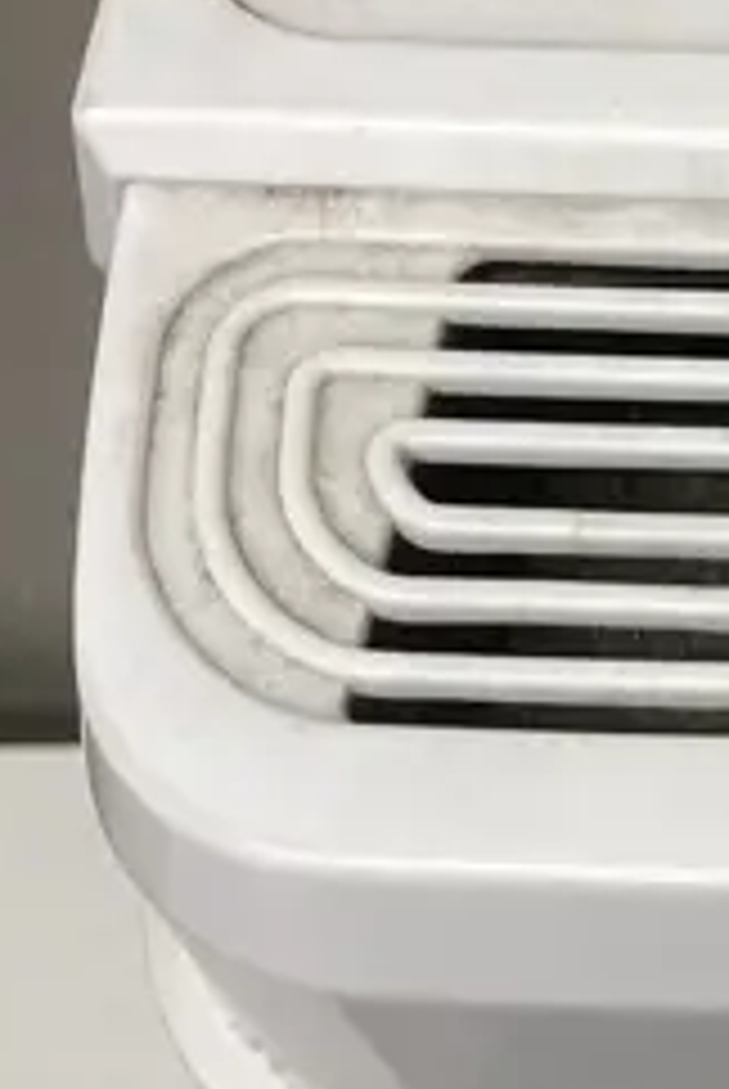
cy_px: 405
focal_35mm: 123
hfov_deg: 10.0
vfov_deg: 16.6
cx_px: 1670
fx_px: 3725
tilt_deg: -51.8
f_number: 1.8
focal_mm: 3.99
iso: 80
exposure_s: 1/100
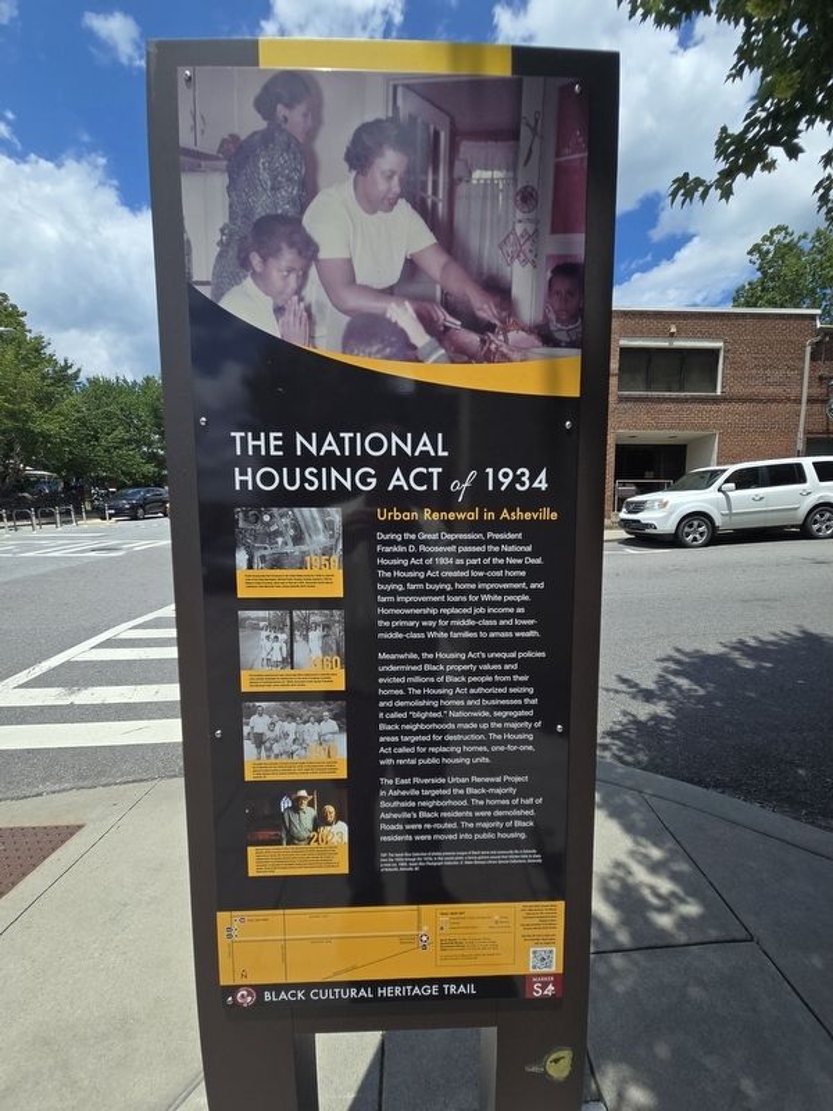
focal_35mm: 13
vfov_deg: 106.2
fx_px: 417
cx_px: 416
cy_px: 556
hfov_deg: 89.9
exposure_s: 1/2391
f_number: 2.2
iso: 50
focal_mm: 2.2
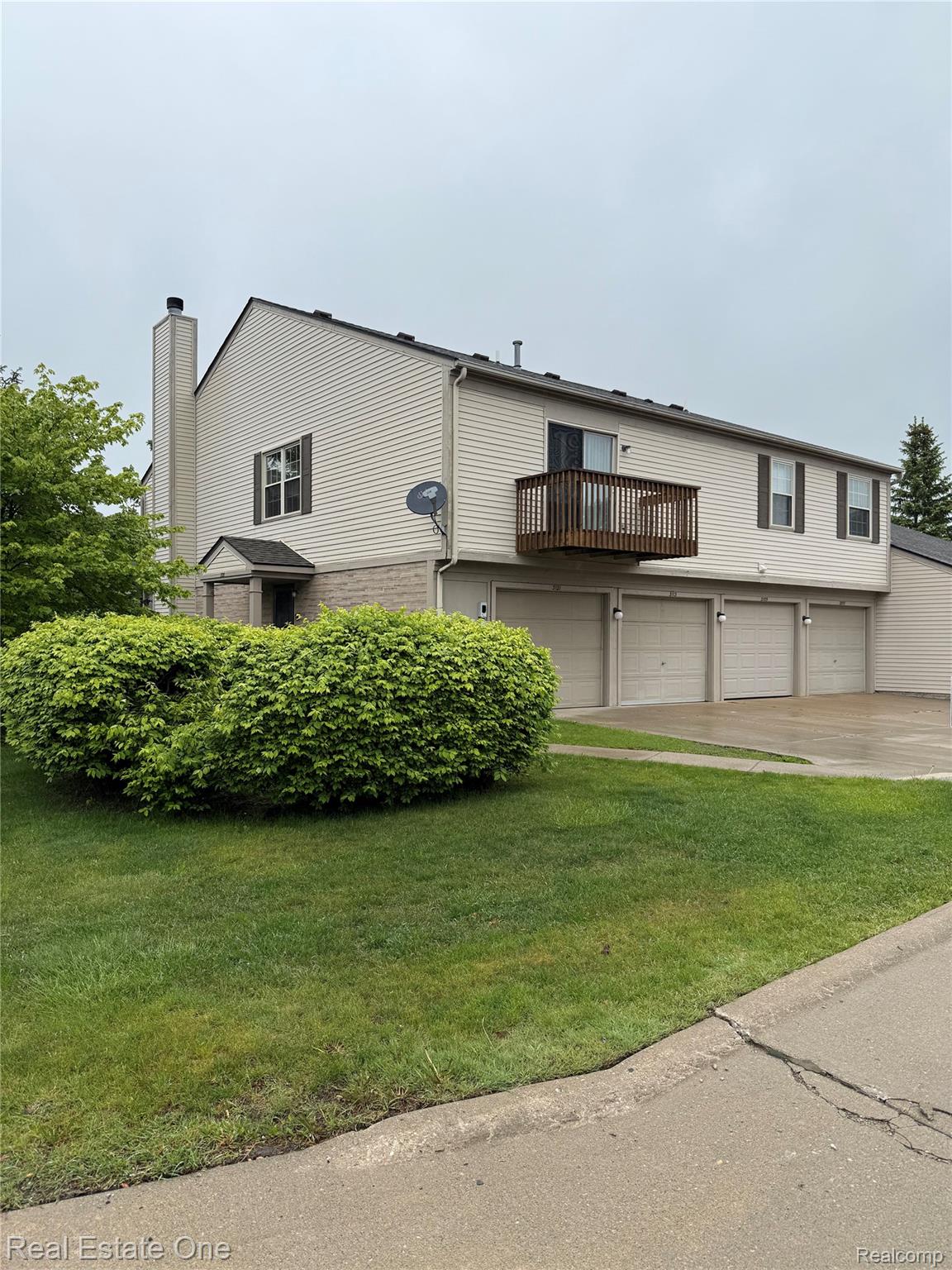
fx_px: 880
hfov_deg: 56.8
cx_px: 476
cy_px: 635
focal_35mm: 24
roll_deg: -0.2
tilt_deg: +1.1
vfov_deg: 71.6
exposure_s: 1/1230
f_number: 1.78
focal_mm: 6.76
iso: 80
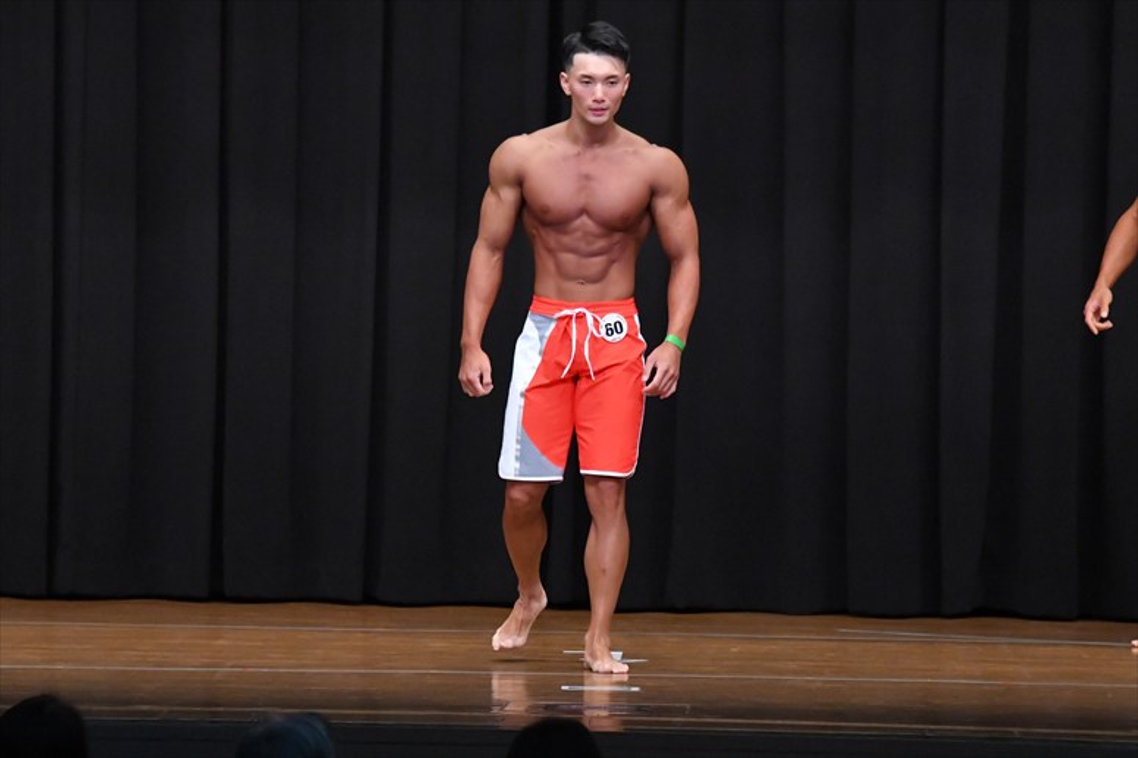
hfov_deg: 9.2
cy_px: 379
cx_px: 569
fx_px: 7109
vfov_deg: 6.1
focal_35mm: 225
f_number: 5.6
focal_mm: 150
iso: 8000
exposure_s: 1/400
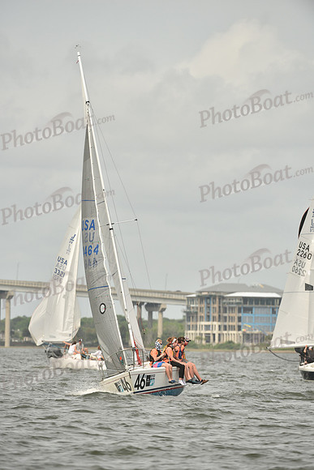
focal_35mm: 340
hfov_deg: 4.0
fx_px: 4445
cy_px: 235
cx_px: 157
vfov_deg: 6.1
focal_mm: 340
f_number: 5.6
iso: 320
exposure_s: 1/1600
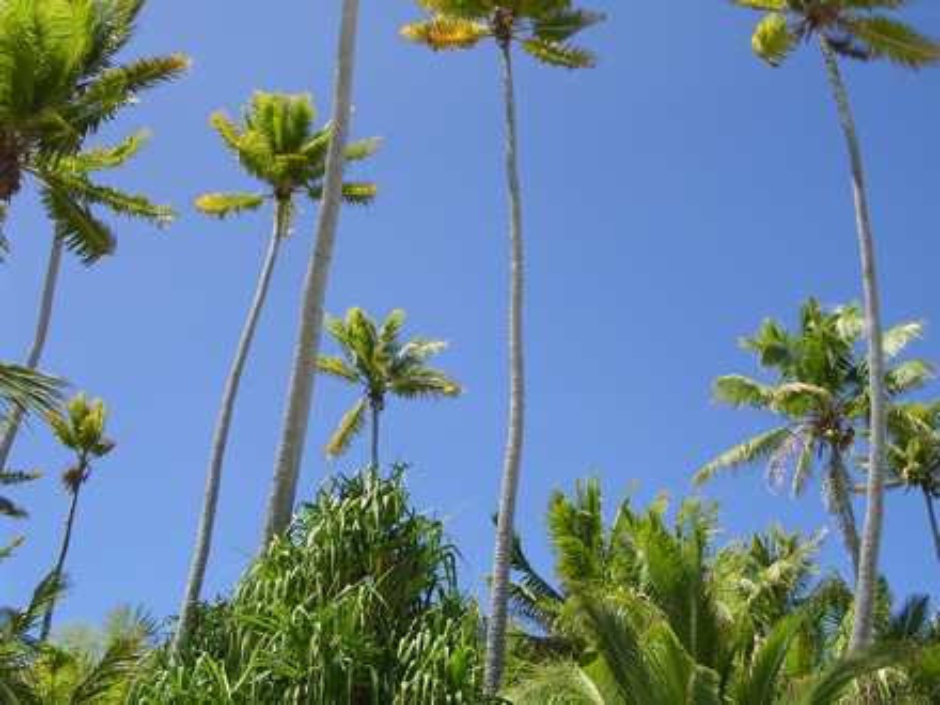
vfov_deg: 35.1
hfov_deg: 45.8
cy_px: 352
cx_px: 470
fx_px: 1113
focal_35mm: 41
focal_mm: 6.2
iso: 100
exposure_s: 1/207
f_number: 5.8
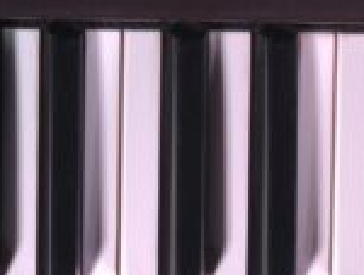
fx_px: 1222
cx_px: -177
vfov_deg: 12.5
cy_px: -61
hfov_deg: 15.6
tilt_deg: -88.7
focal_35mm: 116
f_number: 2.2
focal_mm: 4.15
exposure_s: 1/100
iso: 40
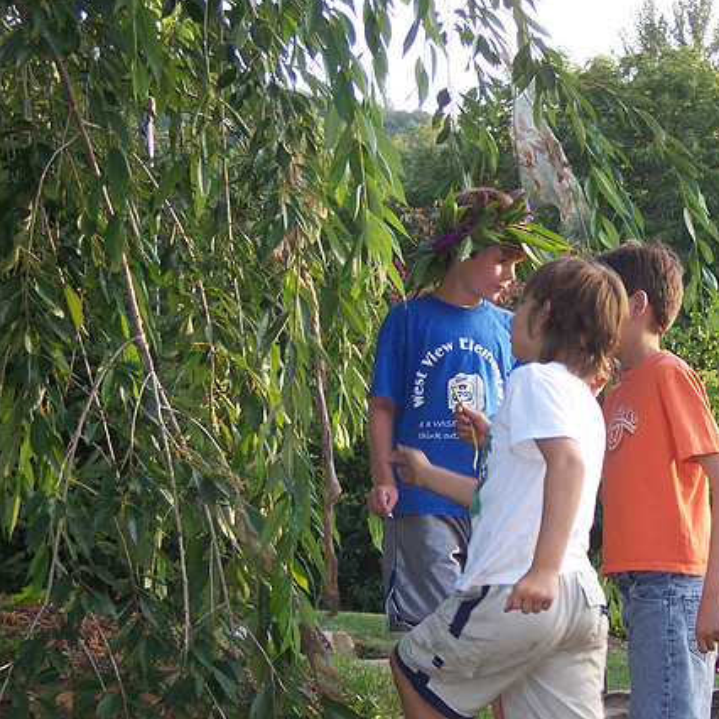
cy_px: 359
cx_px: 449
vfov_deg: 16.3
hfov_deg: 16.3
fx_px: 2514
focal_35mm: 107
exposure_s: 1/90
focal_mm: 14.8
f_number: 4.8
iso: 140
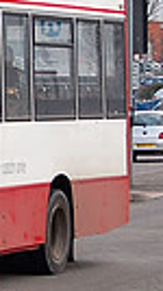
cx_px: -259
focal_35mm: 327
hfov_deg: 3.6
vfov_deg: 6.6
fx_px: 2522
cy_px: 88
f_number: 5.6
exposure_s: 1/800
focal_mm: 48
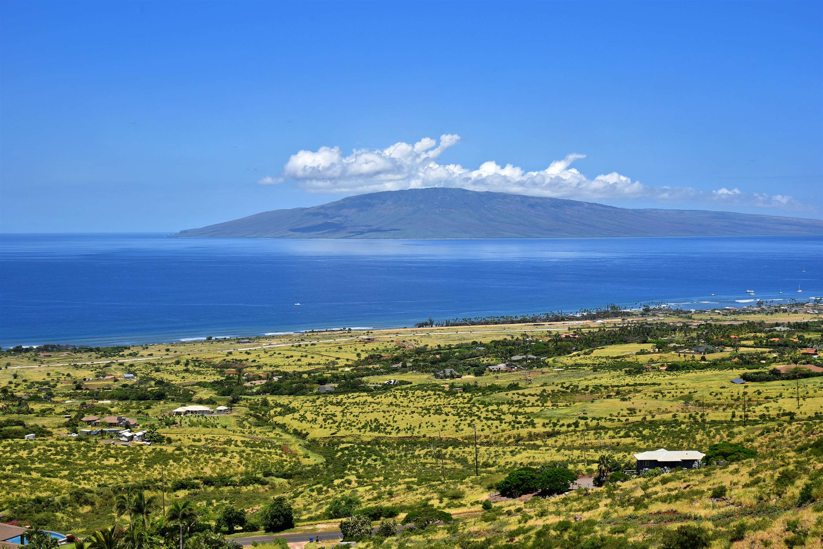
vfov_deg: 30.5
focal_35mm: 44
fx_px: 1006
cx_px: 412
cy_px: 274
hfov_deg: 44.5
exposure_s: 1/200
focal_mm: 44
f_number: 13
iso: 100
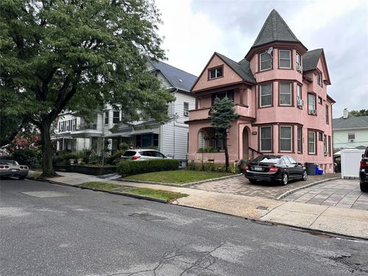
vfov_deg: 56.8
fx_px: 255
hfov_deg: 71.6
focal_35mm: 24
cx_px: 184
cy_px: 138
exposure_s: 1/1009
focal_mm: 6.86
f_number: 1.78
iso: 80
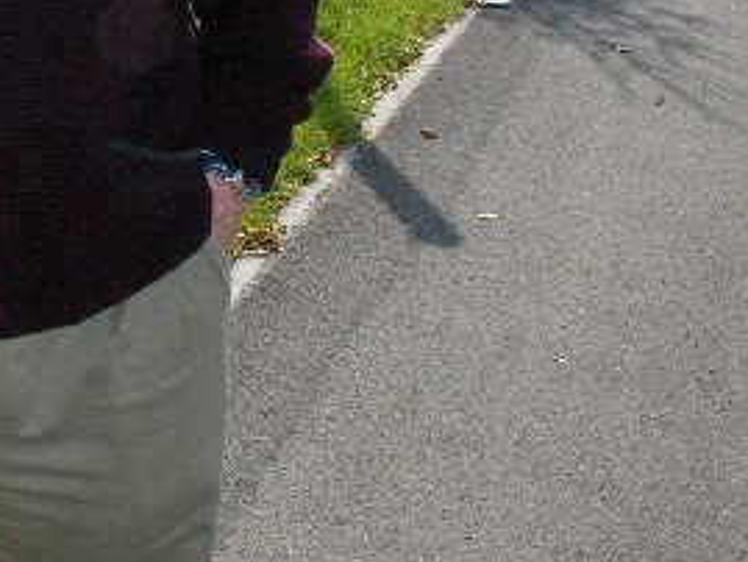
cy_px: -64
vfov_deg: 13.9
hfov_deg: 18.1
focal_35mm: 104
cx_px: -114
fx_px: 2248
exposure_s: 1/252
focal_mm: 8.9
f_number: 8
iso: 200
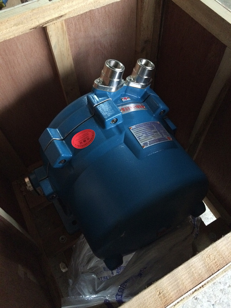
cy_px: 154
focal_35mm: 29
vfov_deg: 61.7
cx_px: 116
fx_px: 258
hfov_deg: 48.2
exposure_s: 1/17
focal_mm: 4.15
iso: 400
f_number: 2.2
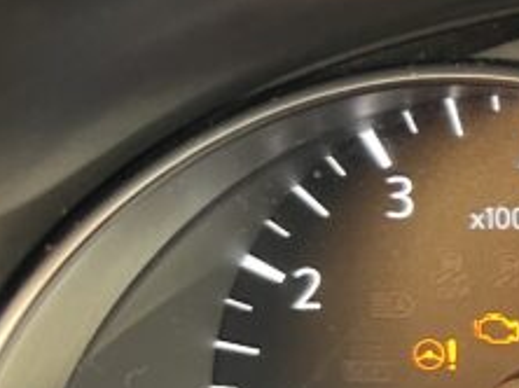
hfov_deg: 13.3
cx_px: 1148
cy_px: 269
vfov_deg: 12.3
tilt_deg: -29.1
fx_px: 1797
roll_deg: -1.5
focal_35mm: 120
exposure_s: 1/56
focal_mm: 5.7
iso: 200
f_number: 1.5
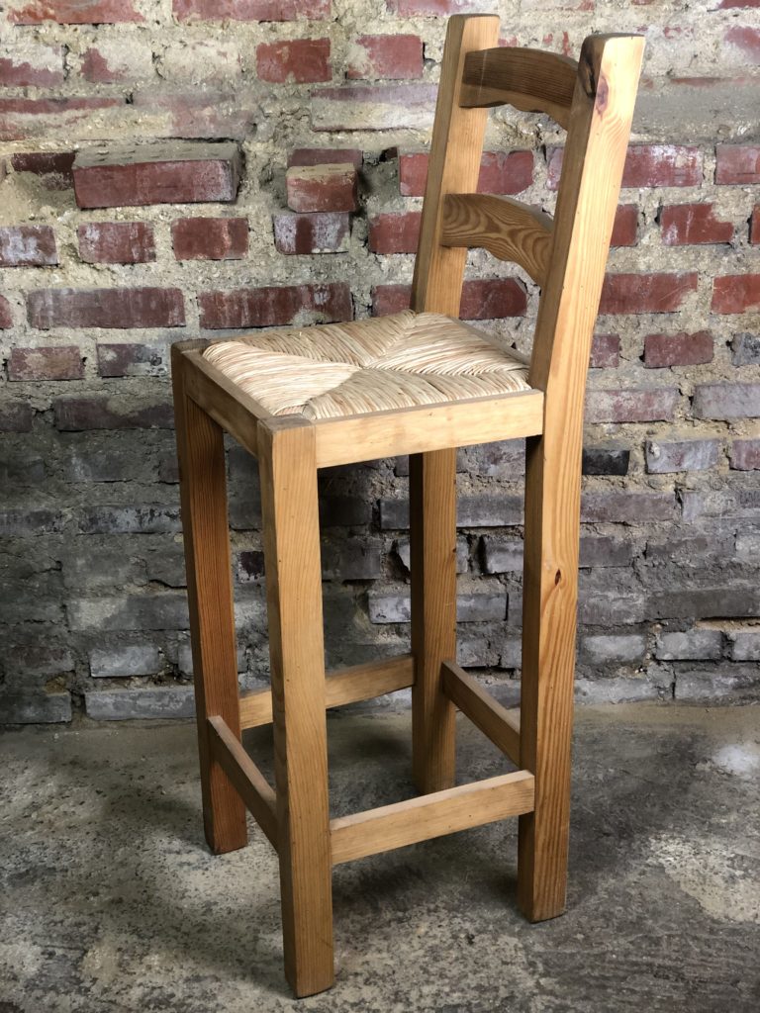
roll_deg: +0.7
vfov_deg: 36.8
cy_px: 506
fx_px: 1522
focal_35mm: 52
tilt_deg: -22.1
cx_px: 380
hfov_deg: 28.0
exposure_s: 1/33
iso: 100
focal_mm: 6
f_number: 2.4
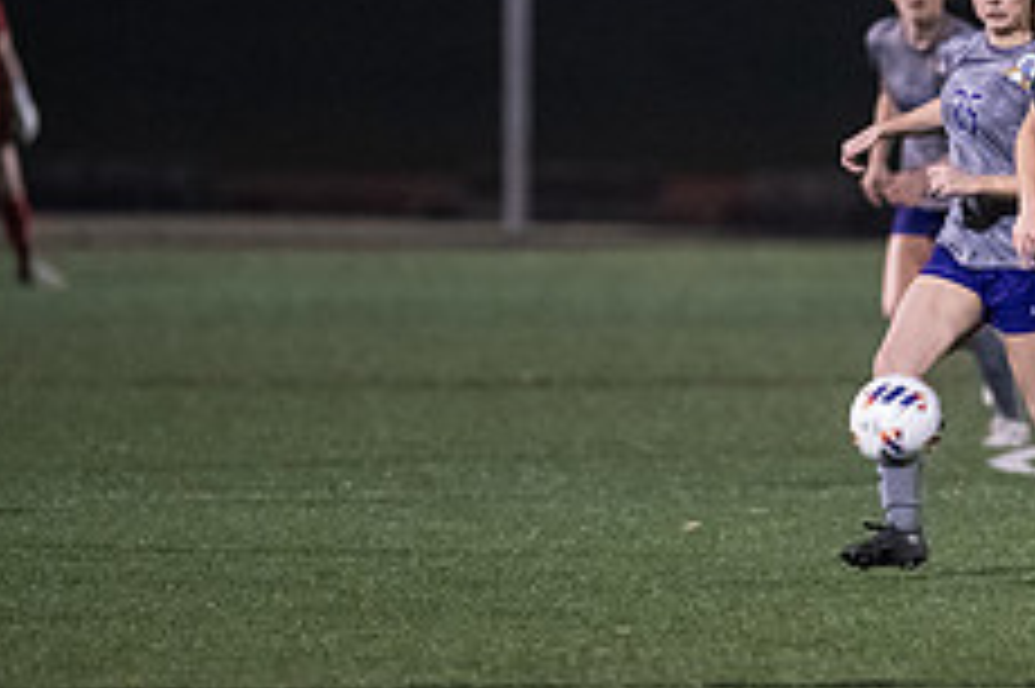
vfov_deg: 1.8
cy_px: 191
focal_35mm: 757
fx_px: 21748
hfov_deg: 2.7
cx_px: 1130
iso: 8000
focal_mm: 300
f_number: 2.8
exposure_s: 1/1000
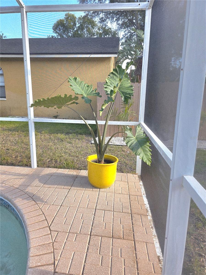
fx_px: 182
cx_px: 103
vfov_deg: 73.9
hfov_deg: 58.9
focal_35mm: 23
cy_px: 138
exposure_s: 1/370
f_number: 1.7
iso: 32
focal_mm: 6.3
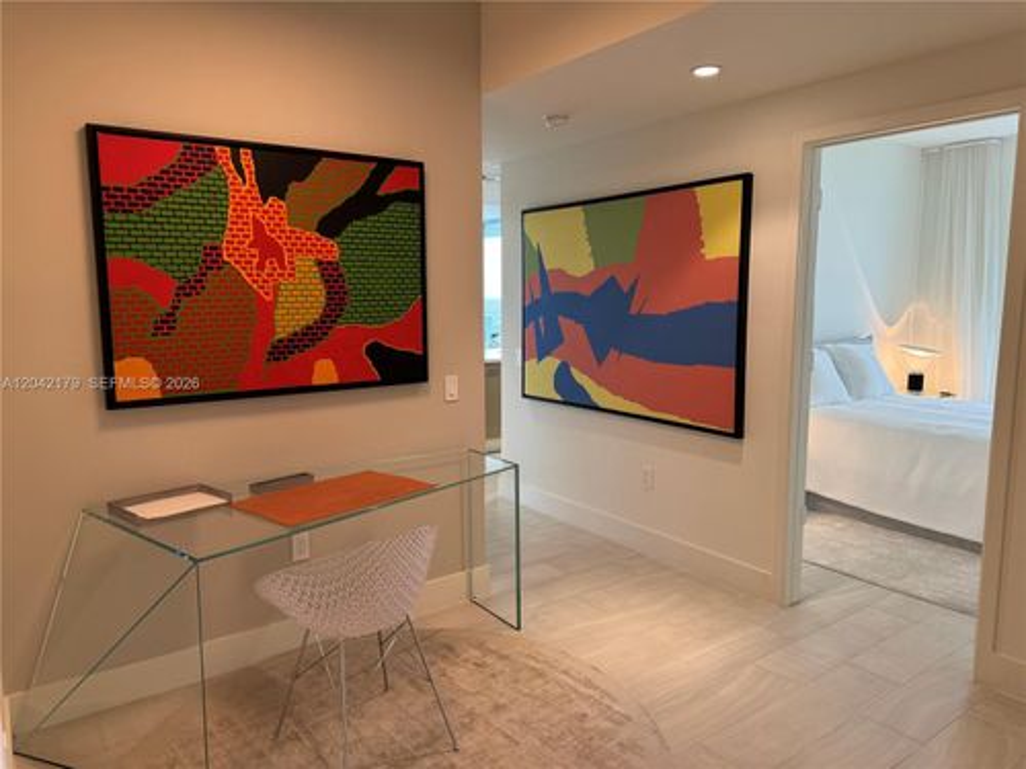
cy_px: 384
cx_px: 513
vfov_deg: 56.8
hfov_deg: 71.6
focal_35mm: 24
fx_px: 711
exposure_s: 1/60
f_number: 1.78
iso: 125
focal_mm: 6.76
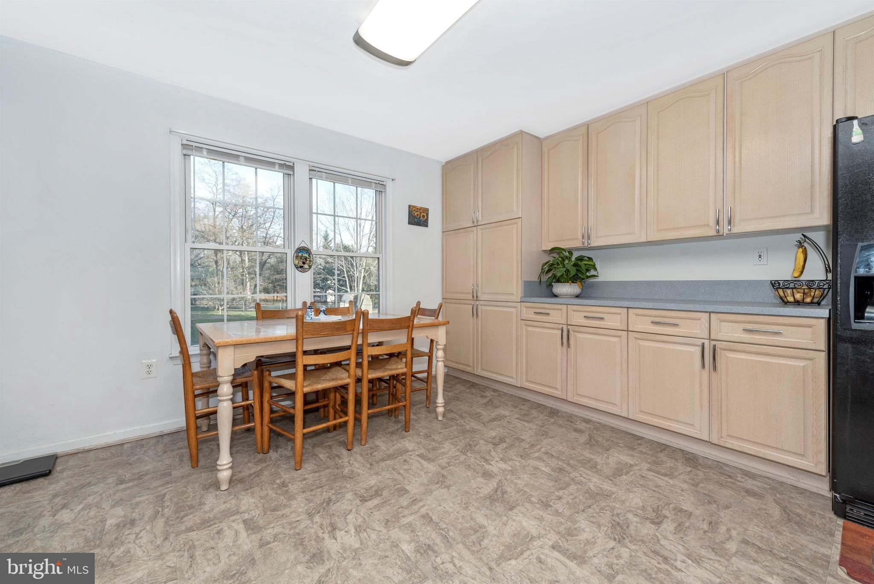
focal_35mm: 14
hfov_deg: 104.2
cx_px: 437
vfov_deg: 81.3
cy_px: 292
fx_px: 340
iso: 320
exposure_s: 1/100
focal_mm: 14
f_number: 8
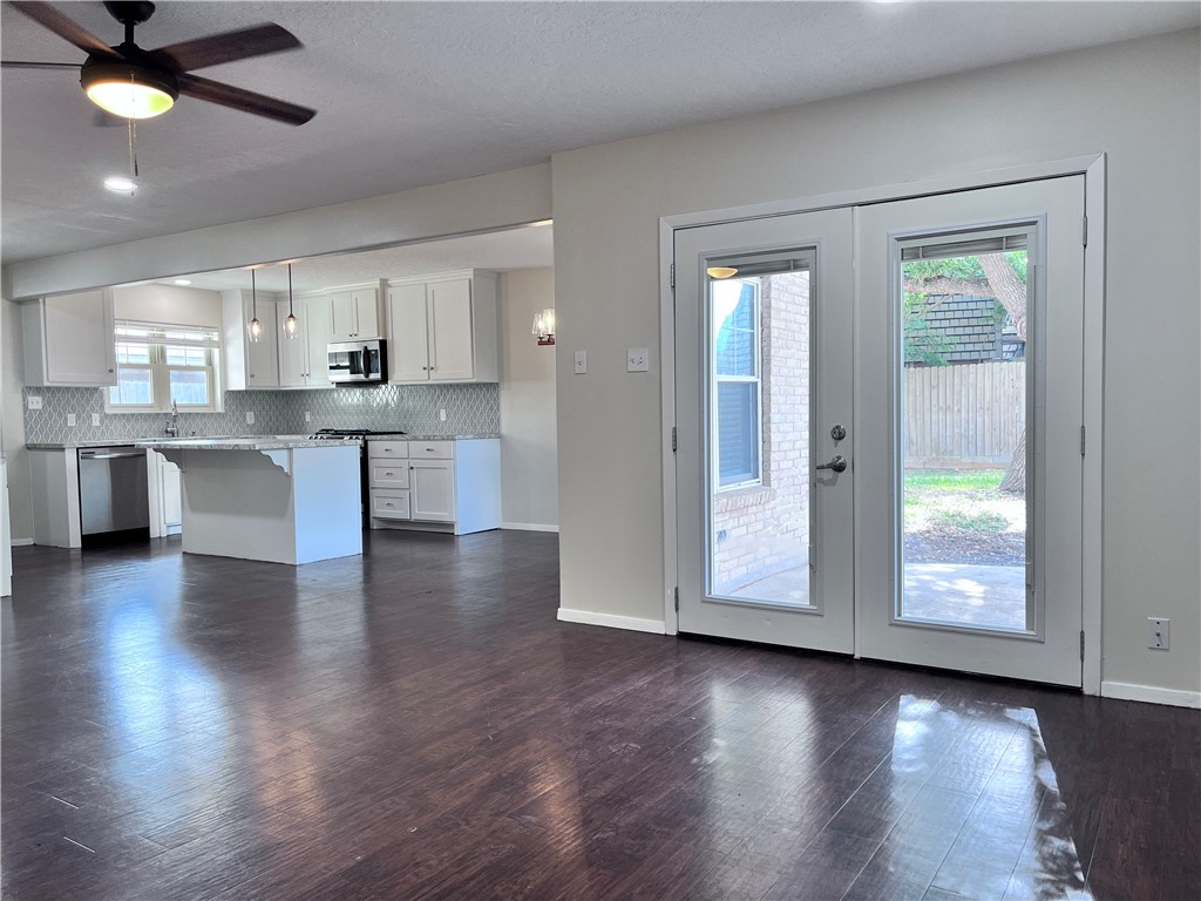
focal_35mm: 26
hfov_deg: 67.3
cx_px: 600
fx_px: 902
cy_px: 450
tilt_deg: -3.3
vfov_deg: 53.1
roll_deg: +1.6
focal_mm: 5.1
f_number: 1.6
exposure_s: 1/120
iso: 100
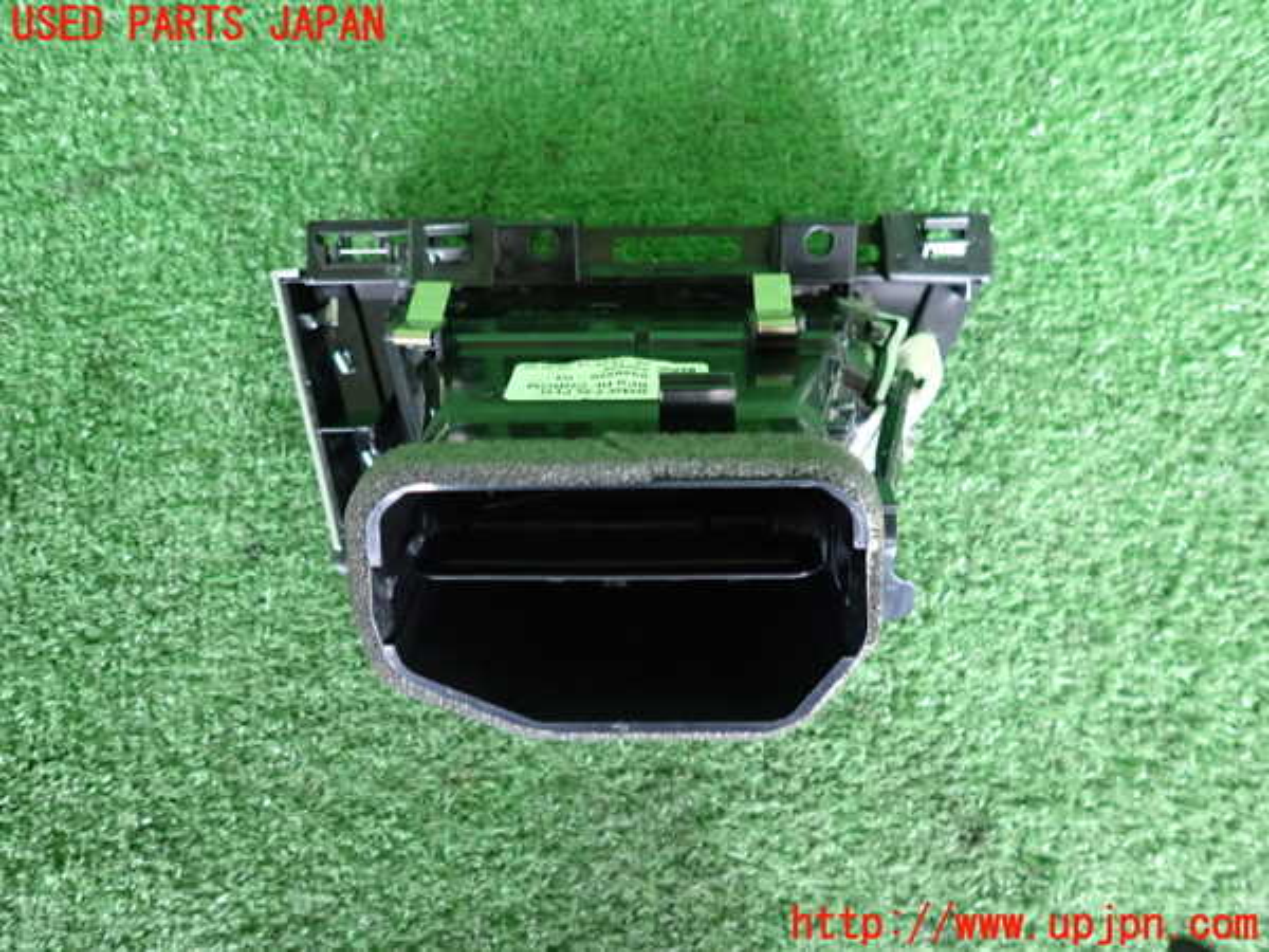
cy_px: 476
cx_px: 634
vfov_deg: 54.9
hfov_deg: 69.4
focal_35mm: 25
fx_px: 916
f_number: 2
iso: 500
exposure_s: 1/30
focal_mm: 4.5
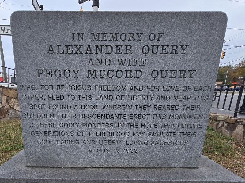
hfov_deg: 106.2
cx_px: 122
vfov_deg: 89.9
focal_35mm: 13
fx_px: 92
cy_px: 92
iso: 50
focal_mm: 2.2
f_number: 2.2
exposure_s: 1/588
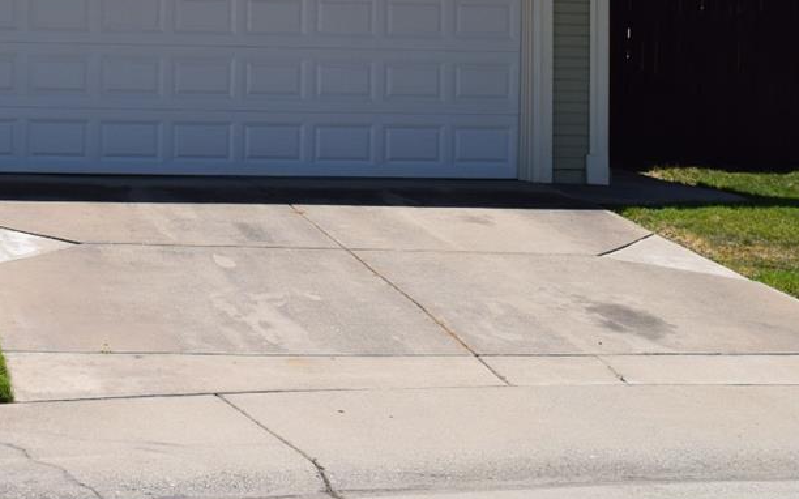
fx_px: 1877
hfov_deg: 22.8
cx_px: -48
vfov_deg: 14.8
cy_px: -46
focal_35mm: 86
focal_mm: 23
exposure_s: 1/200
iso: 100
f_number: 10
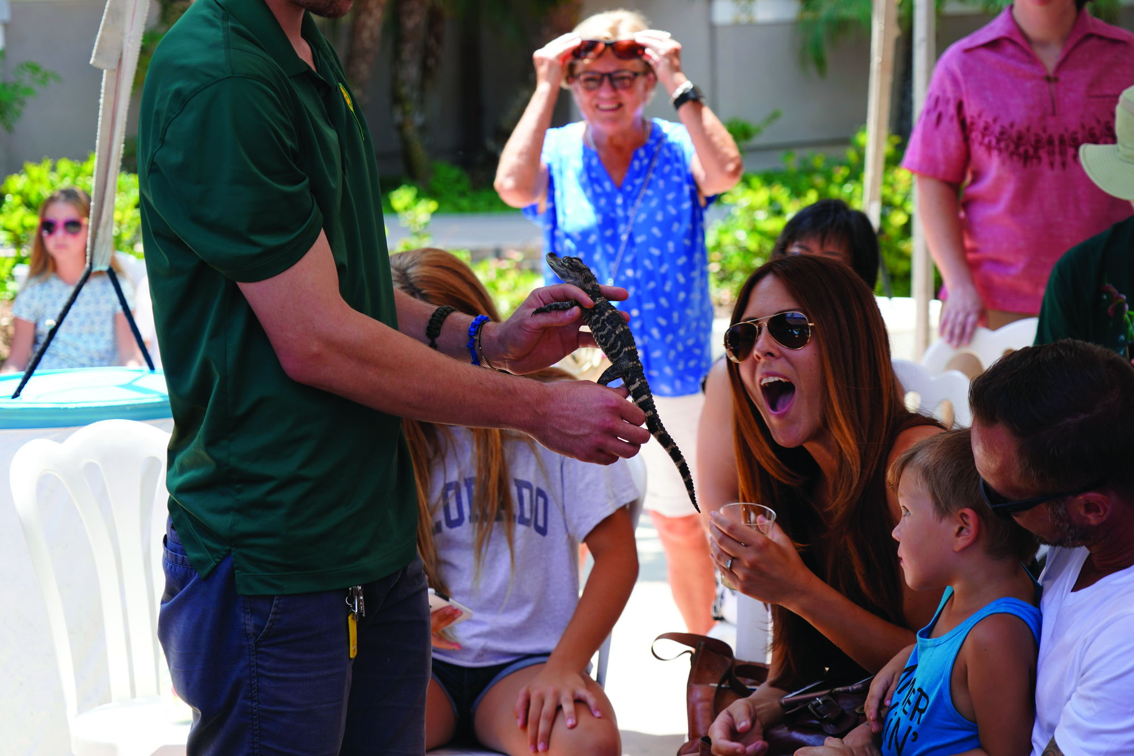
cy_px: 378
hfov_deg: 21.2
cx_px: 567
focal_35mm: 96
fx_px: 3024
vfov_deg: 14.3
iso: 160
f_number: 5.6
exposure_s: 1/125
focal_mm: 96
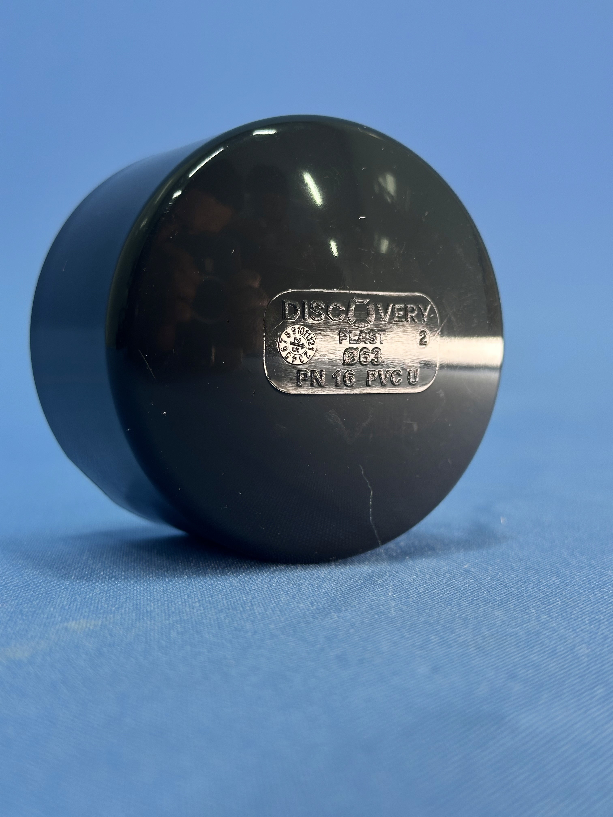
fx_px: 1133
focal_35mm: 48
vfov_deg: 39.7
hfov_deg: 30.3
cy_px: 408
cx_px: 306
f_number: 1.78
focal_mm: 6.86
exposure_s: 1/100
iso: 50
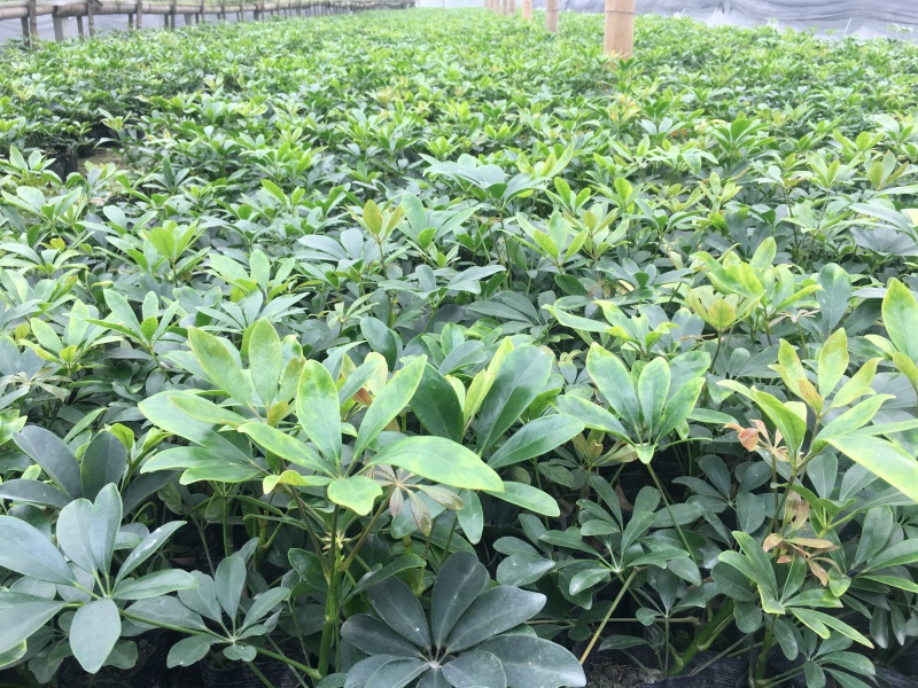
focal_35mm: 29
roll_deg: +0.5
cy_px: 344
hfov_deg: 61.7
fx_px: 769
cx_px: 459
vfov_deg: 48.2
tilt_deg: -23.2
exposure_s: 1/50
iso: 32
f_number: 2.2
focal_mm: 4.15
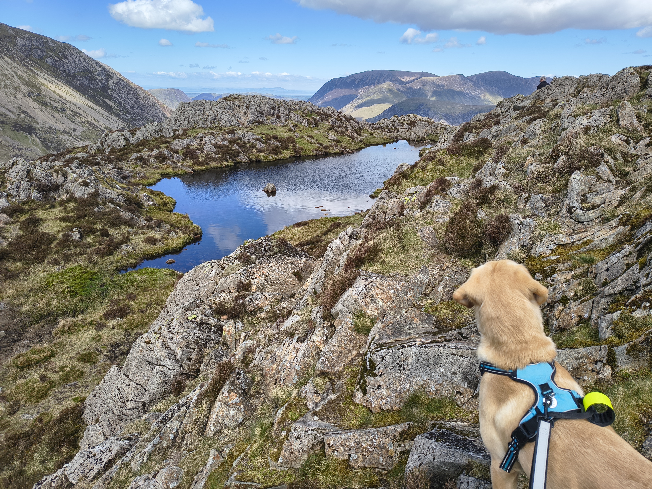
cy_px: 244
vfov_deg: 56.8
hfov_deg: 71.6
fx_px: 452
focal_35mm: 24
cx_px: 326
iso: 101
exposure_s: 1/1680
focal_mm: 5.56
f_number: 1.8
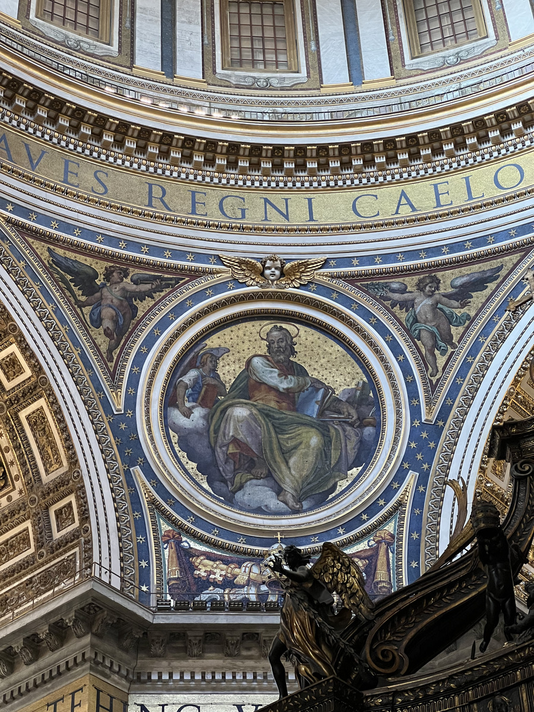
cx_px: 267
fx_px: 1584
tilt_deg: +42.6
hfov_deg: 19.1
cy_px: 356
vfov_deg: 25.3
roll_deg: +2.6
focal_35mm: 77
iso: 640
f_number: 2.8
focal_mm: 9
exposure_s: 1/50
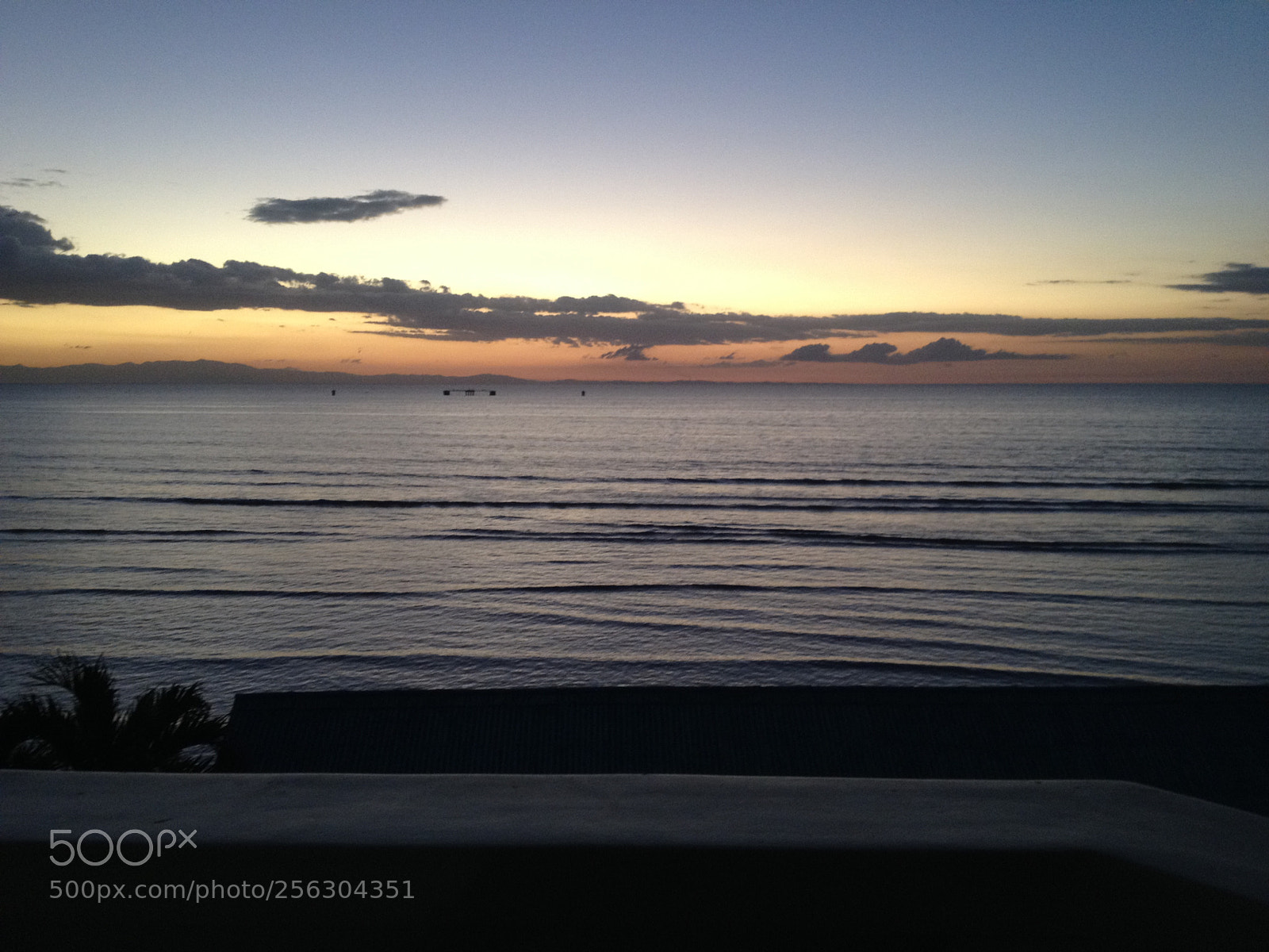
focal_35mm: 35
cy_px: 476
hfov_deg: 52.6
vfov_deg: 40.7
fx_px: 1283
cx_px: 634
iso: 125
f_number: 2.4
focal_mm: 4.28
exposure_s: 1/20
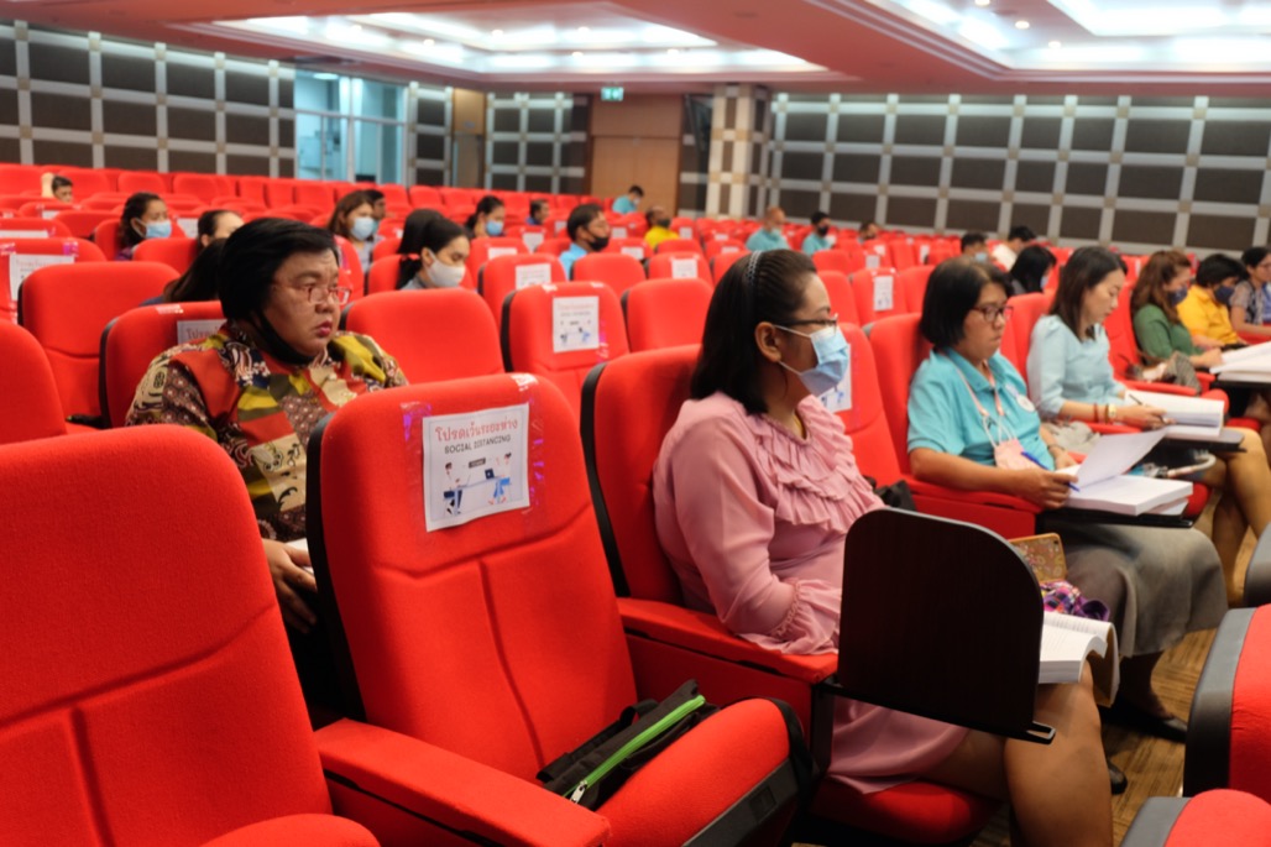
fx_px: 1130
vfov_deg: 41.1
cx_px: 636
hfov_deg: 58.7
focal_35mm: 32
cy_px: 424
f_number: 4
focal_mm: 21.1
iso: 400
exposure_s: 1/17
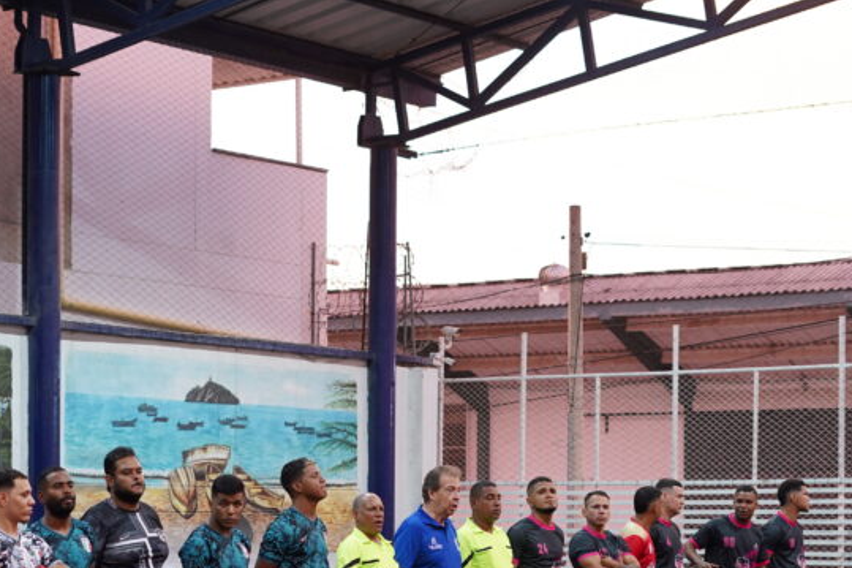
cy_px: 513
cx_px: 245
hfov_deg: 21.3
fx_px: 2248
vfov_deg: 14.2
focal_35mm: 95
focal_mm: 50
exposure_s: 1/160
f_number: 2.8
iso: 1600
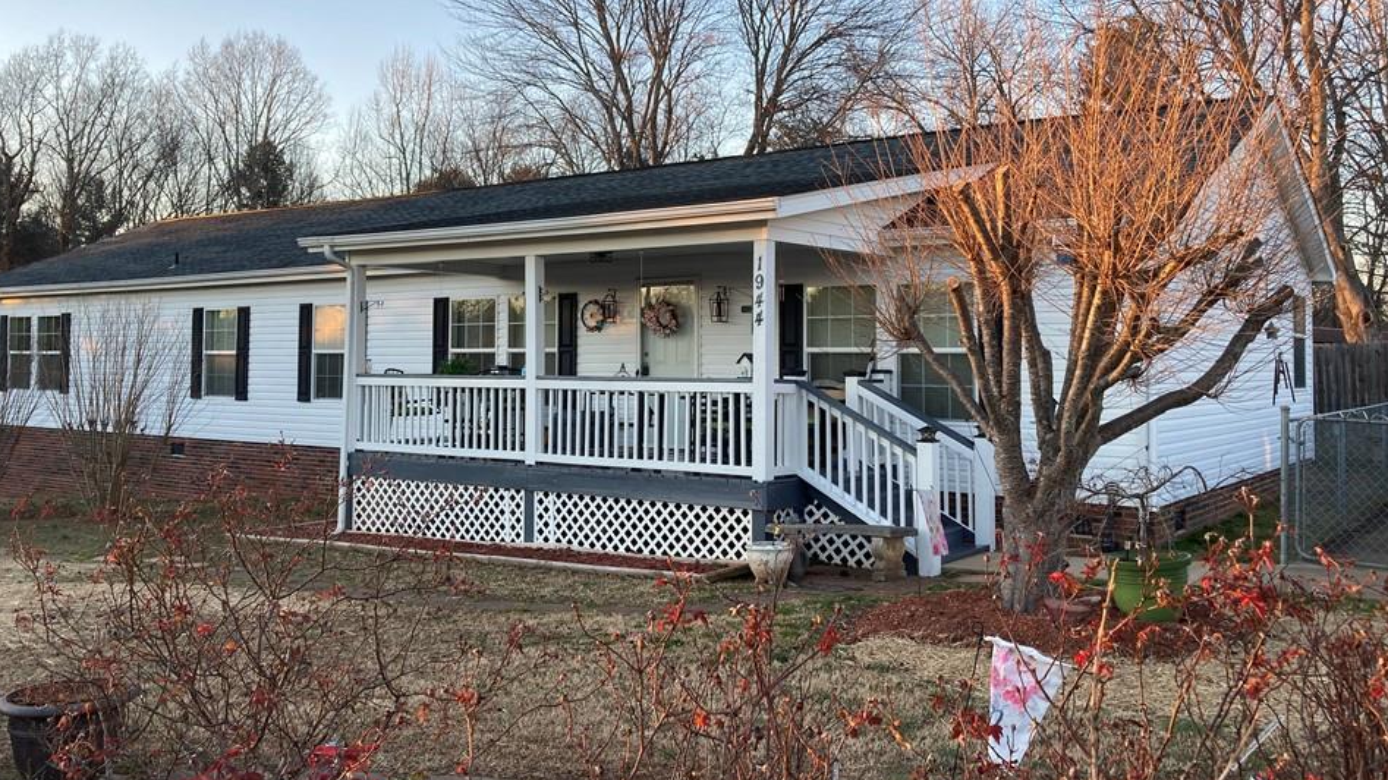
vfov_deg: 35.5
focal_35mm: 33
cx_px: 690
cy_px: 327
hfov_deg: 59.5
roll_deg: -0.2
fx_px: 1214
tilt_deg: +2.0
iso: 20
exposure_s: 1/121
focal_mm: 3.99
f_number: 1.8
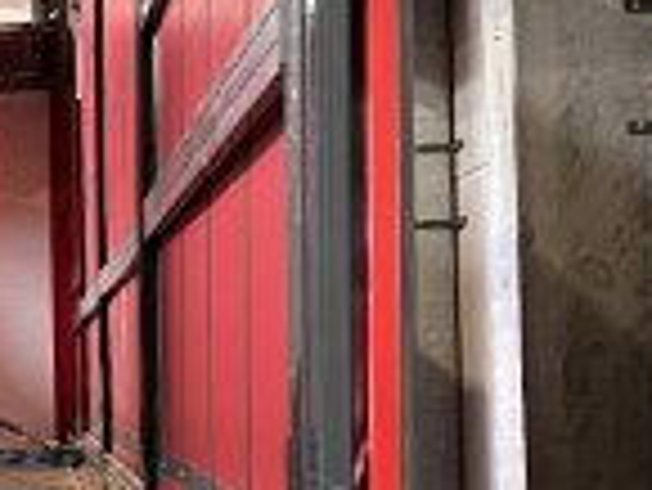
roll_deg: +1.0
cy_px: 274
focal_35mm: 115
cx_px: -297
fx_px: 2168
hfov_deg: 15.8
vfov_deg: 12.9
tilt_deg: +3.5
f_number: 1.5
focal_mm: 5.7
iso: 250
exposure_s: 1/60
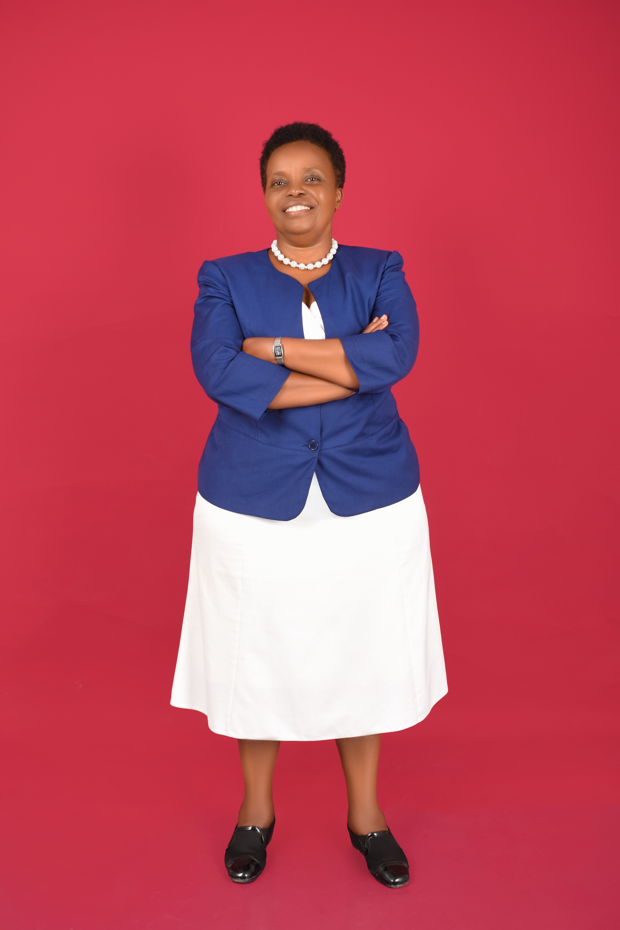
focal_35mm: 42
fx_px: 1085
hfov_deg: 31.9
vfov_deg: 46.4
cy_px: 465
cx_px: 310
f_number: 5.6
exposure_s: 1/160
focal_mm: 28
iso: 100
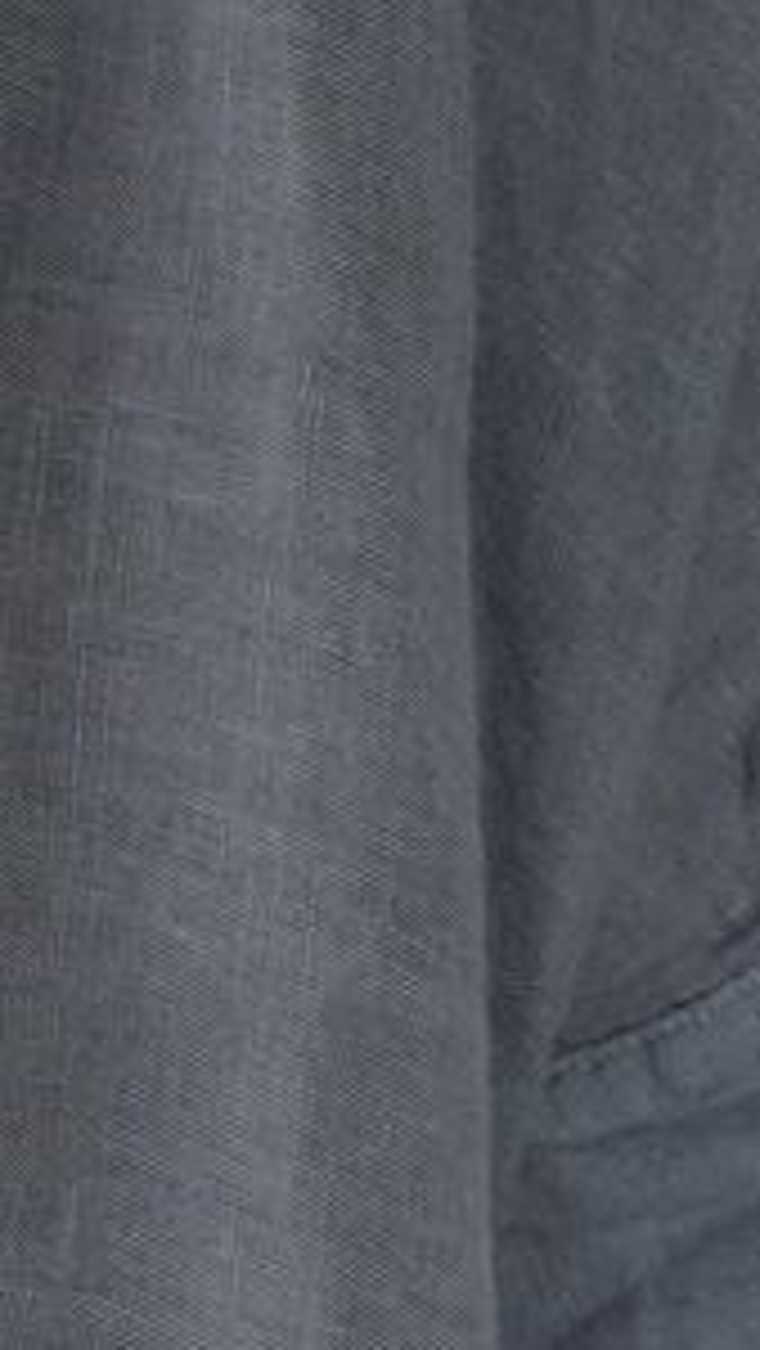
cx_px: -845
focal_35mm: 168
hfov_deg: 6.9
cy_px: 1148
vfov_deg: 12.7
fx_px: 6012
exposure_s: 1/80
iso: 5000
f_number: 8
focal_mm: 32
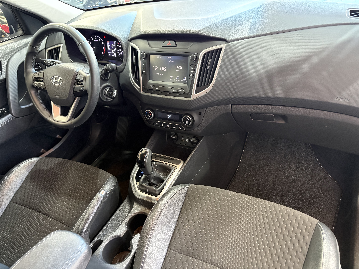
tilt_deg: -37.6
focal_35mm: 26
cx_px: 180
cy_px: 134
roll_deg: +12.4
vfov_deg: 53.1
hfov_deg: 67.3
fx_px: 270
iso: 500
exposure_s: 1/45
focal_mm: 5.96
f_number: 1.6
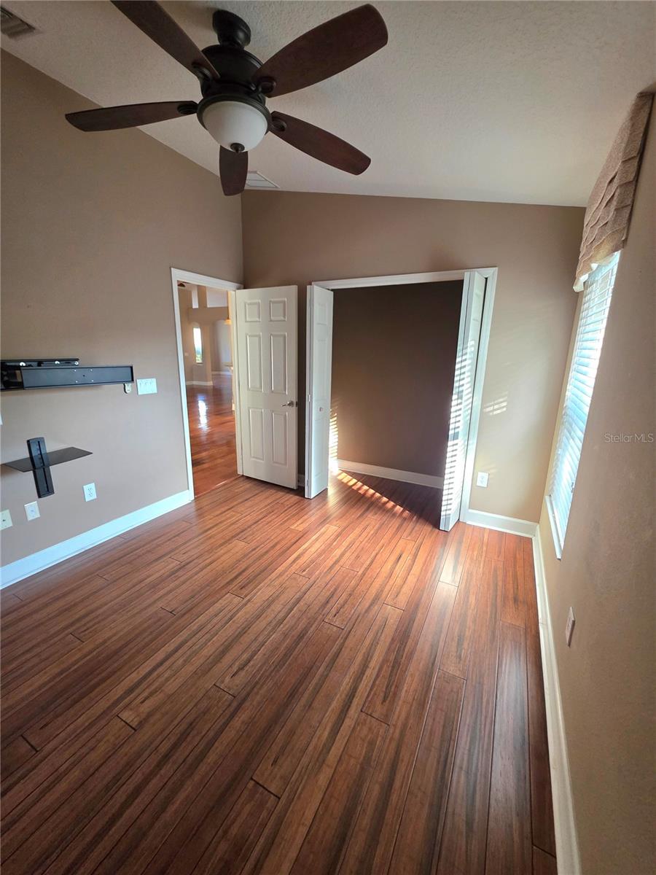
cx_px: 328
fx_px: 328
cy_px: 438
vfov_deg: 106.2
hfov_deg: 89.9
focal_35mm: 13
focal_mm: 2.2
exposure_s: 1/60.2
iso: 400
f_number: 1.9
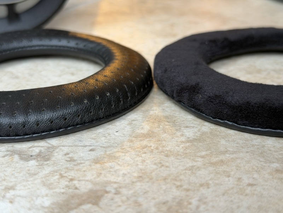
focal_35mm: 48
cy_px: 106
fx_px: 392
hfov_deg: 39.7
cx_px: 142
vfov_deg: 30.3
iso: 100
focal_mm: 6.76
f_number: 1.78
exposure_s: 1/50
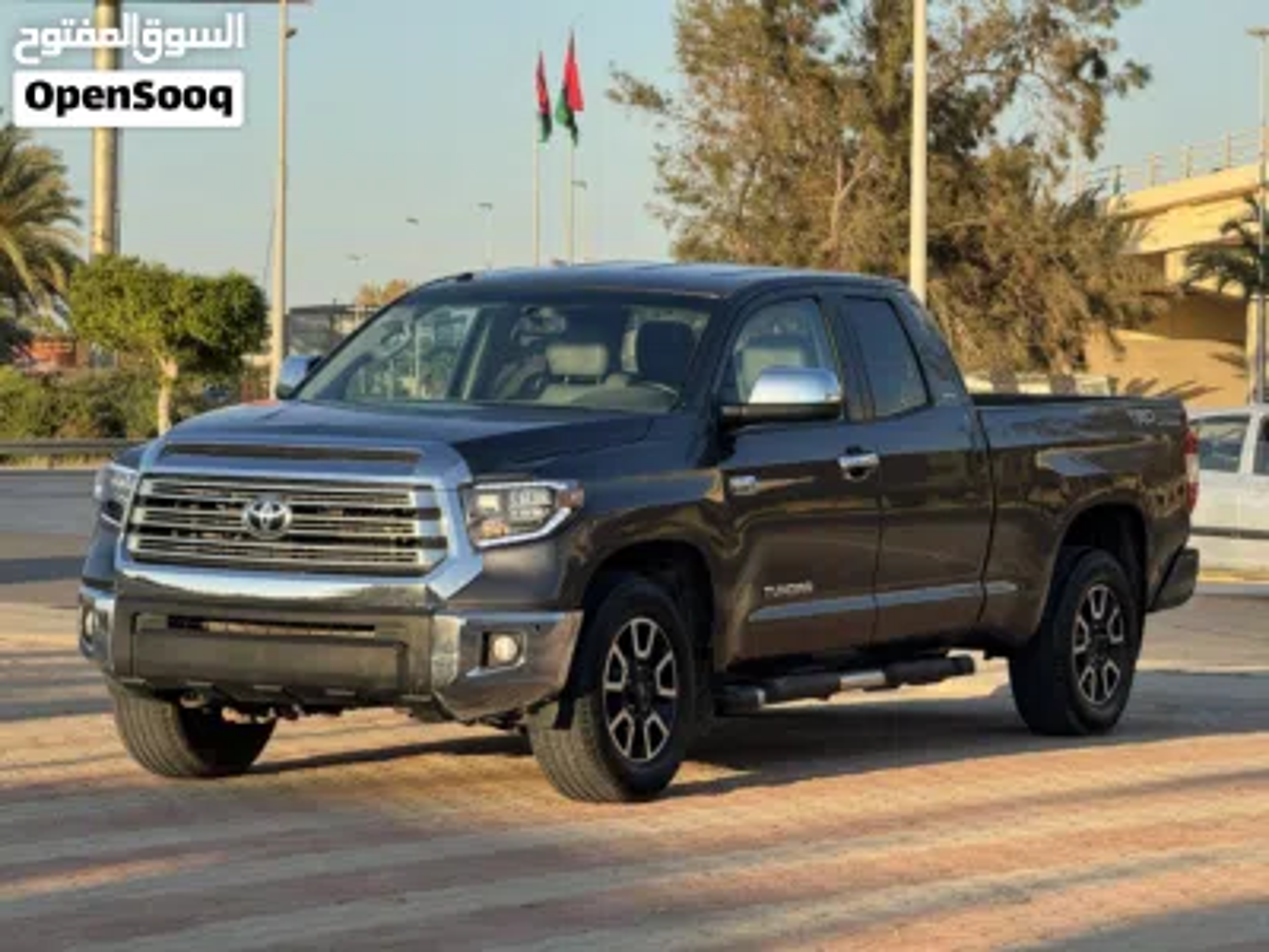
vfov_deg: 12.3
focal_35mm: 120
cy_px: 476
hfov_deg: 16.4
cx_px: 634
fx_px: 4399
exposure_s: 1/611
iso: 50
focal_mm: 15.66
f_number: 2.8
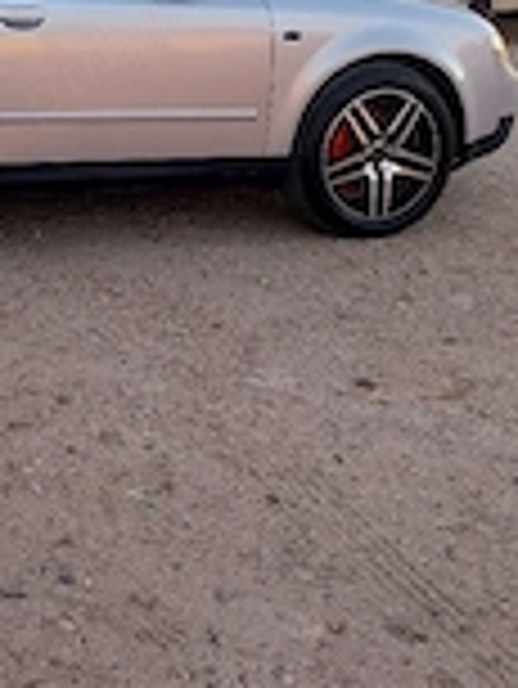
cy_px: 67
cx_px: -95
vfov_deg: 27.5
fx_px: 1355
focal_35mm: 68
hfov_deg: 20.3
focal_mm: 4
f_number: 1.8
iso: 25
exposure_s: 1/149
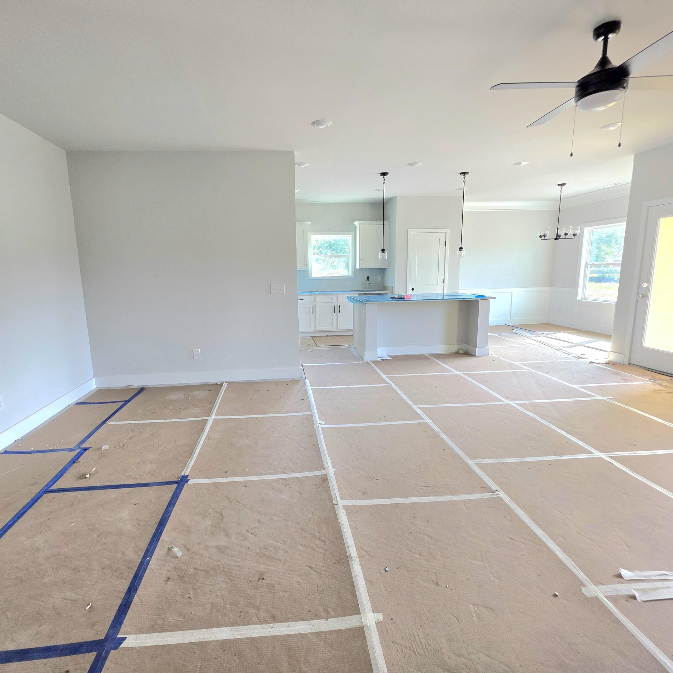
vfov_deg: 87.4
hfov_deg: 87.1
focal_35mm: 16
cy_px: 323
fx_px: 352
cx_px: 297
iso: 50
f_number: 1.9
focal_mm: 2.2
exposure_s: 1/120
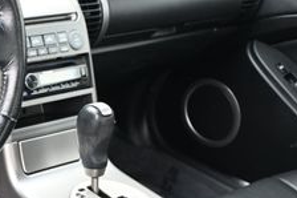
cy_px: 154
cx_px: -60
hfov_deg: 22.4
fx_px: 690
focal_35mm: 84
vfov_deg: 16.2
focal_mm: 19.5
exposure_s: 1/125
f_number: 3.8
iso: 800
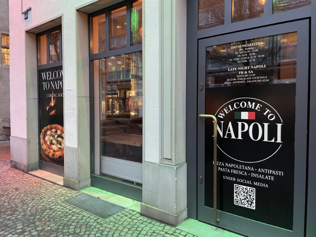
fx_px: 237
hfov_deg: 67.3
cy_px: 118
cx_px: 158
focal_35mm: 26
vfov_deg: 53.1
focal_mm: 4.2
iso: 500
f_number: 1.6
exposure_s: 1/50
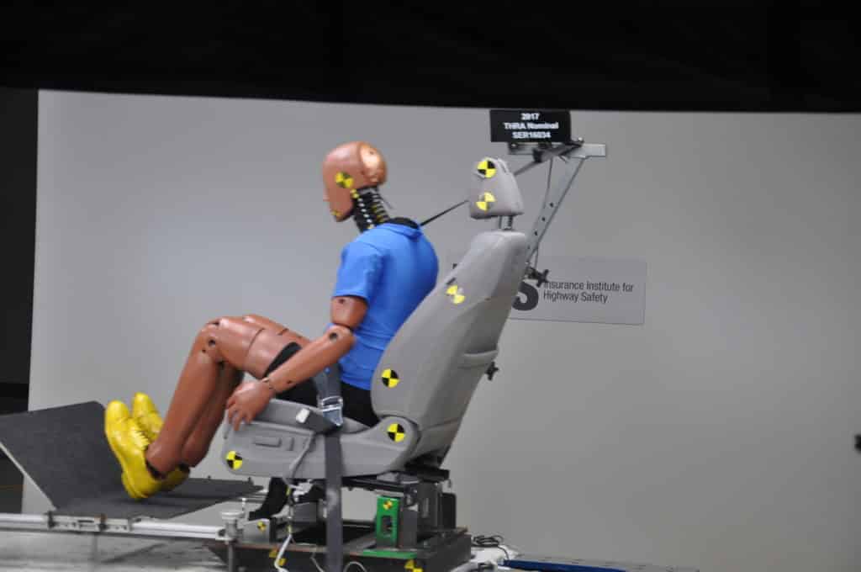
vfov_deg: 13.0
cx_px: 430
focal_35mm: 105
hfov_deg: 19.5
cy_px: 286
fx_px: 2508
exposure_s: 1/500
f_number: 5.6
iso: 250
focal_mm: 70
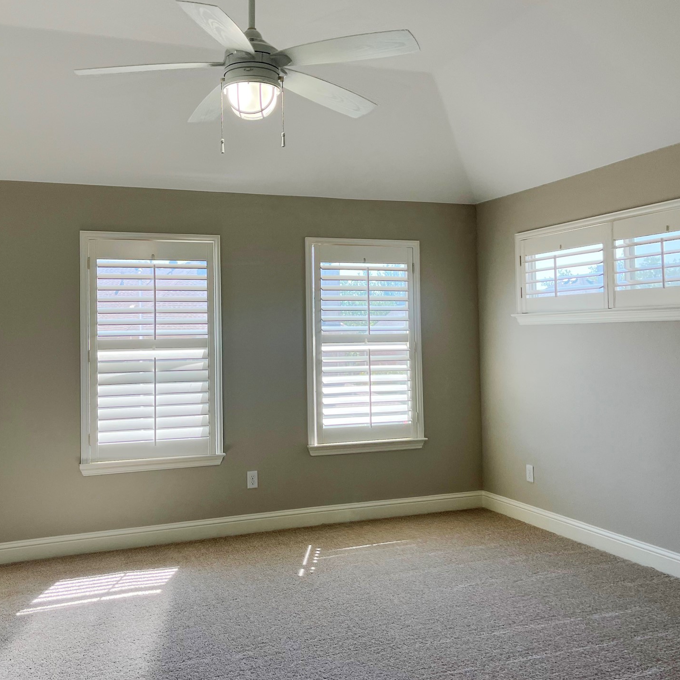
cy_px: 316
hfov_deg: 49.6
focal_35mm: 33
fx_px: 733
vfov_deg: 49.7
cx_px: 293
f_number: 1.6
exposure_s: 1/331
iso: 50
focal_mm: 5.1
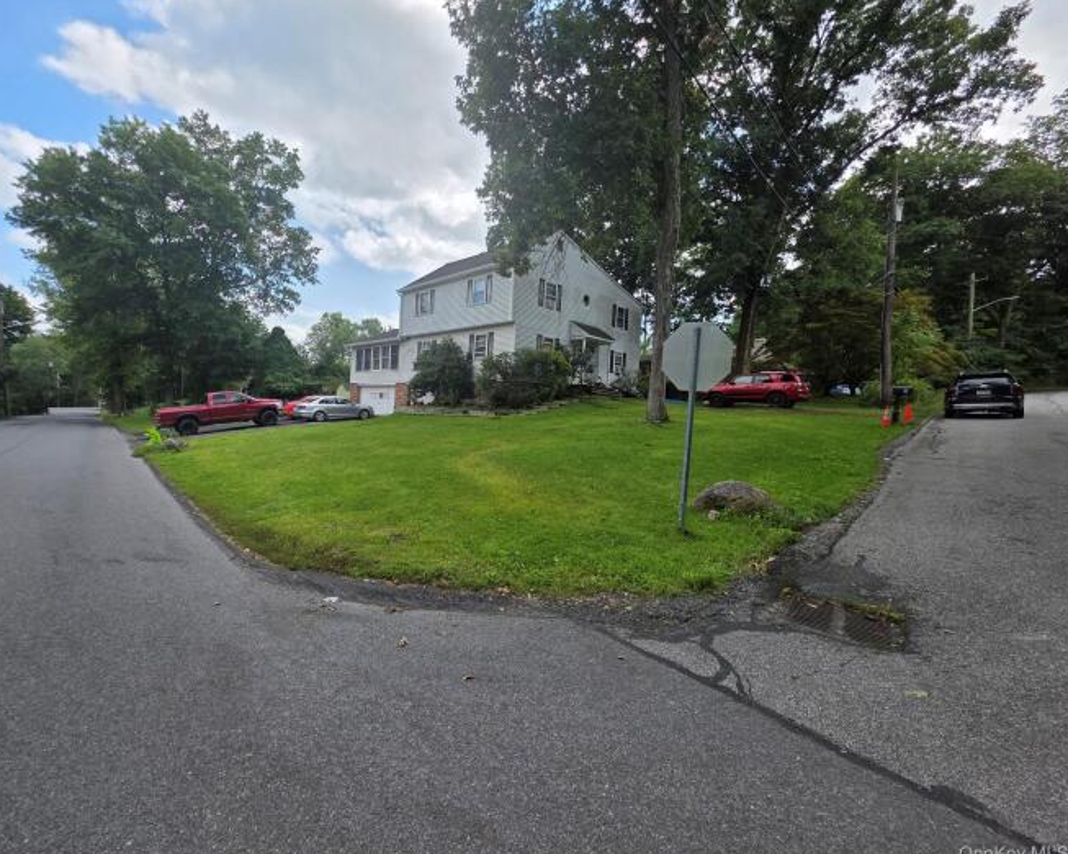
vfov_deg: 88.0
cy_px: 425
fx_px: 442
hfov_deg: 100.5
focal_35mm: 14
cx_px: 487
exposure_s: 1/1533
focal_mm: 2.2
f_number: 1.9
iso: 40
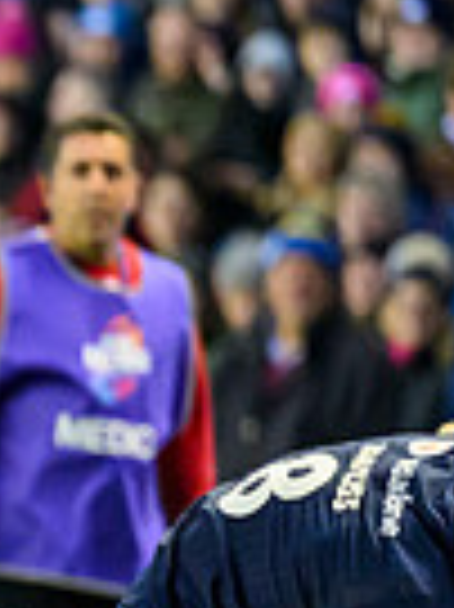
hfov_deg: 1.5
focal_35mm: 1002
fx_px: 17550
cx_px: -467
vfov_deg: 2.0
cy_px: 535
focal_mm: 200
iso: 6400
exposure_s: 1/1250
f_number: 2.8
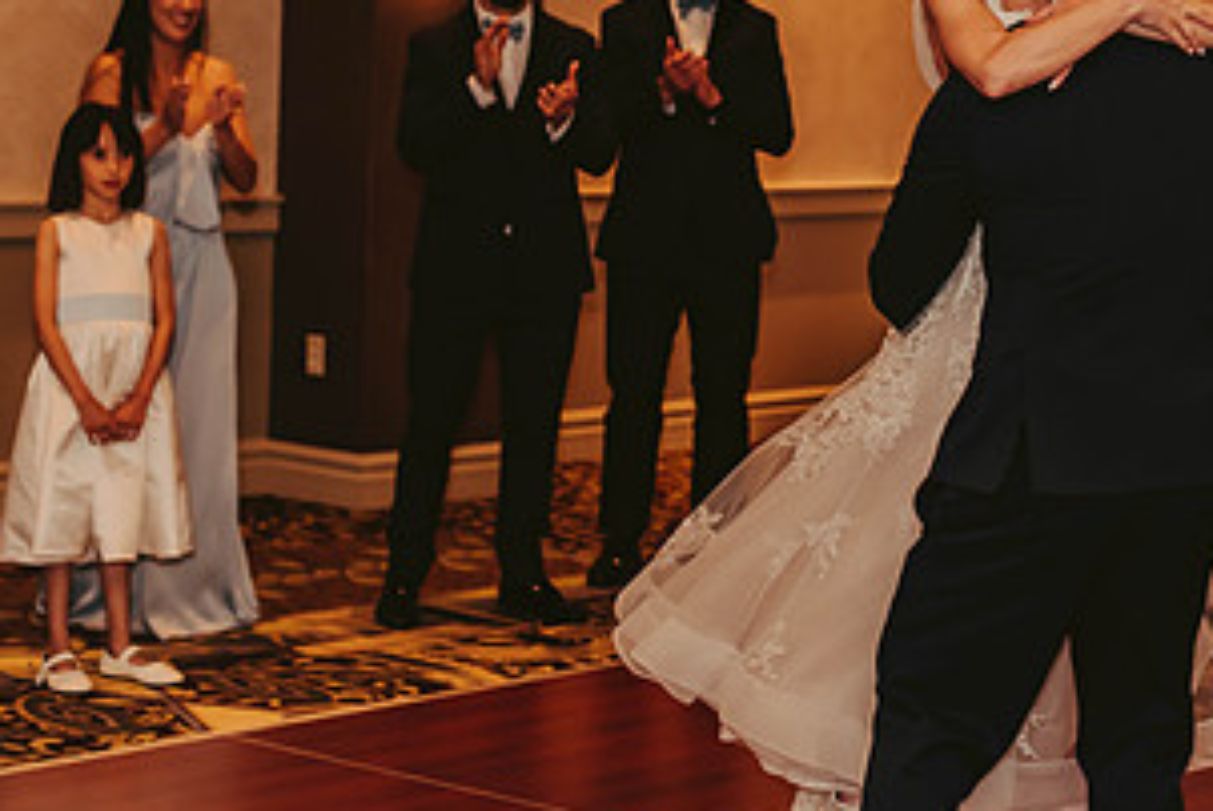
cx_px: 968
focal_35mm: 96
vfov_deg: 14.1
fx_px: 3238
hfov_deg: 21.0
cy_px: 70
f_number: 2.5
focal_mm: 50
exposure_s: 1/125
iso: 800
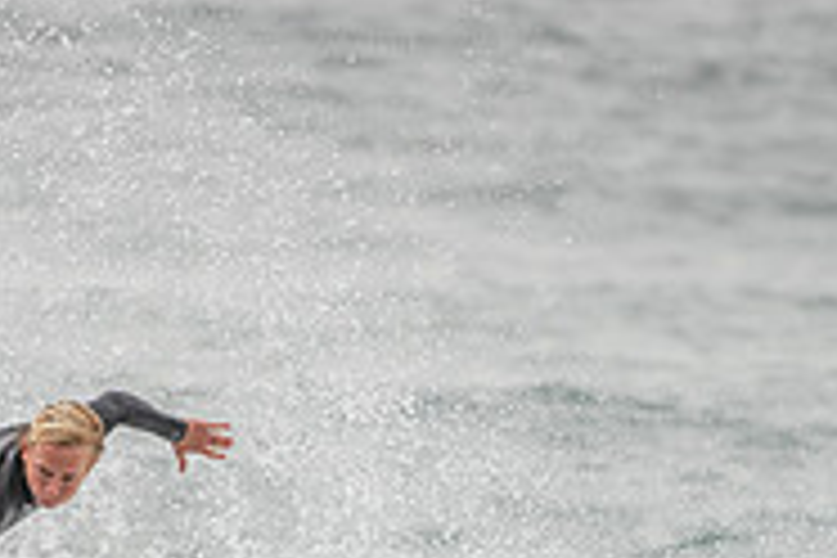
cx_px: -108
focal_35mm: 1555
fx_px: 36151
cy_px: 790
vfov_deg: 0.9
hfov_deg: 1.3
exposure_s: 1/2000
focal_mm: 500
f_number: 5.6
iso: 320
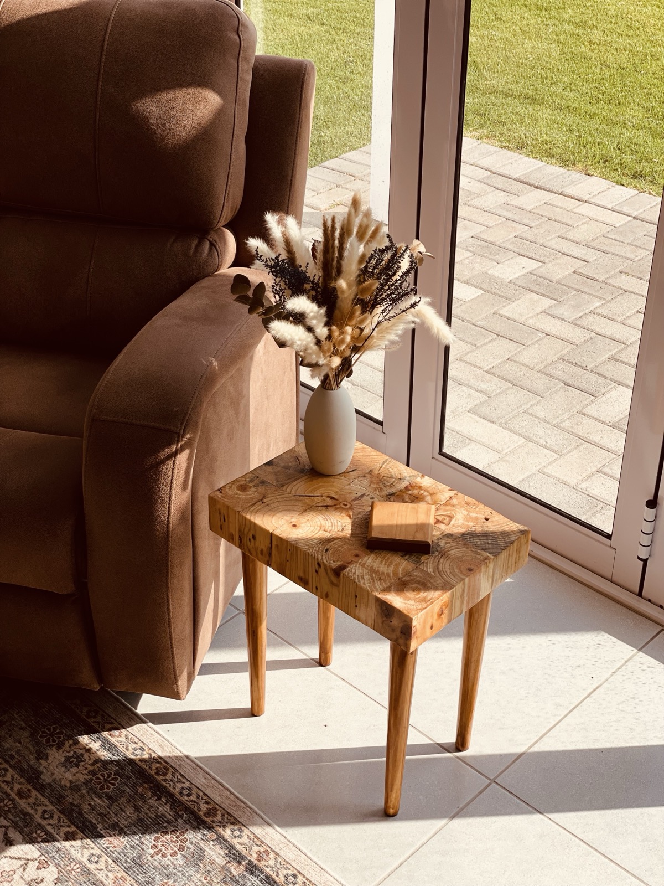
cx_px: 332
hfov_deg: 28.0
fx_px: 1330
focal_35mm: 52
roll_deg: +0.6
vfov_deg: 36.8
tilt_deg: -33.1
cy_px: 443
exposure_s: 1/1332
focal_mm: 6
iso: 32
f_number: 2
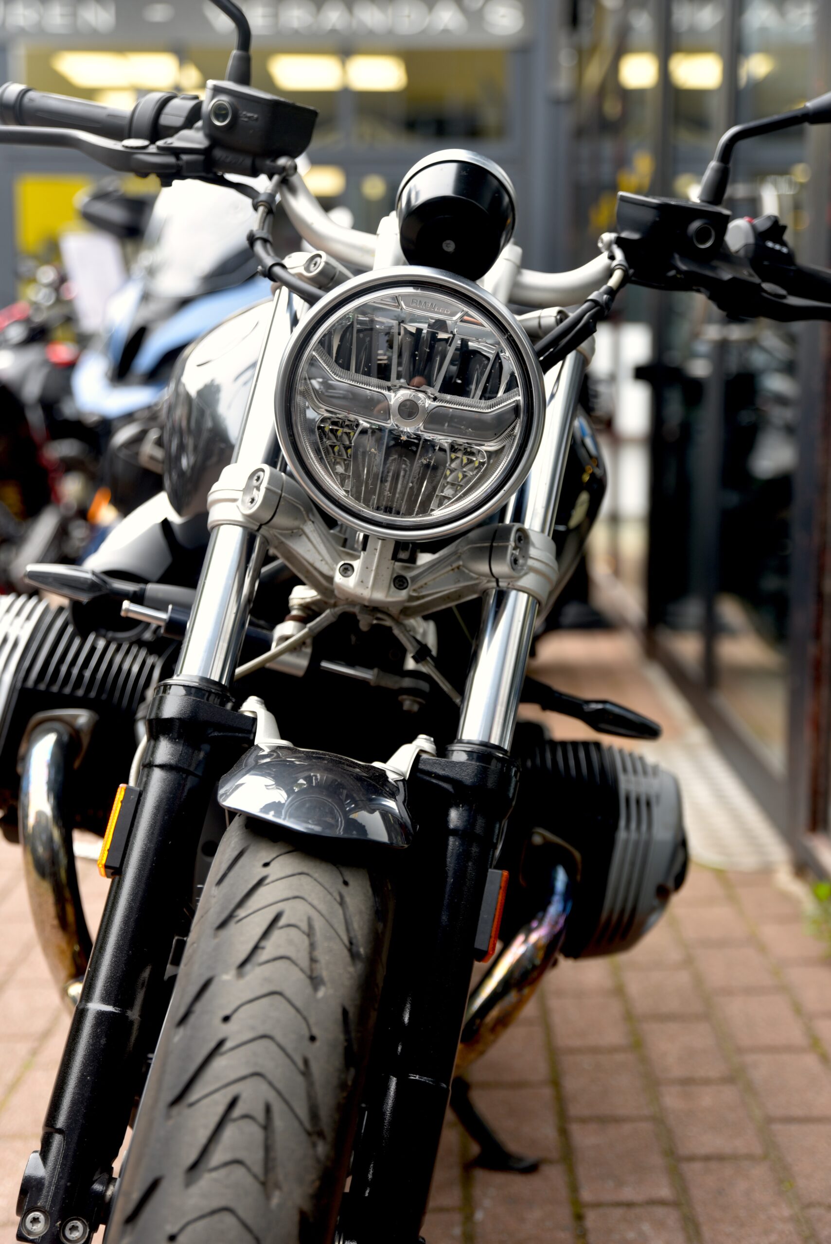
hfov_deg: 24.2
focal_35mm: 56
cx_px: 416
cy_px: 622
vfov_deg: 35.6
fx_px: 1937
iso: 100
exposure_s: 1/60
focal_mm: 56
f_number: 3.2
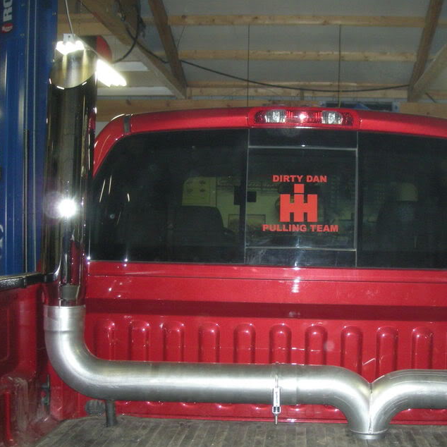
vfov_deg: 34.0
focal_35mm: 50
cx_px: 289
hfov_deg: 33.8
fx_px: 730
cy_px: 247
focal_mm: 5.7
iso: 239
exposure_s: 1/60
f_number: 2.8
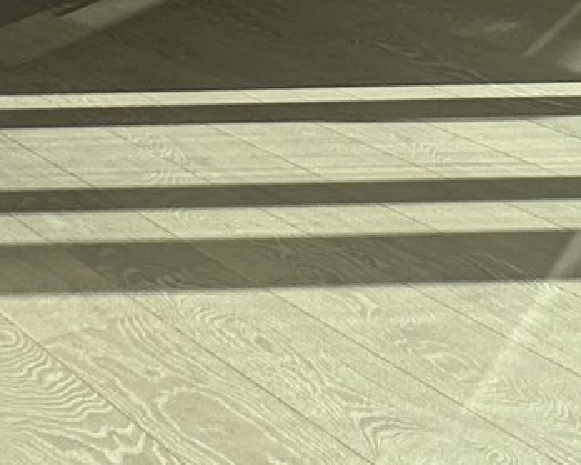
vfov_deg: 14.4
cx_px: 1294
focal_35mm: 94
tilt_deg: +0.1
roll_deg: -0.1
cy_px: -367
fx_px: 1616
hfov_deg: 14.9
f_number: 2.2
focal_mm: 2.22
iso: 40
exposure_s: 1/569
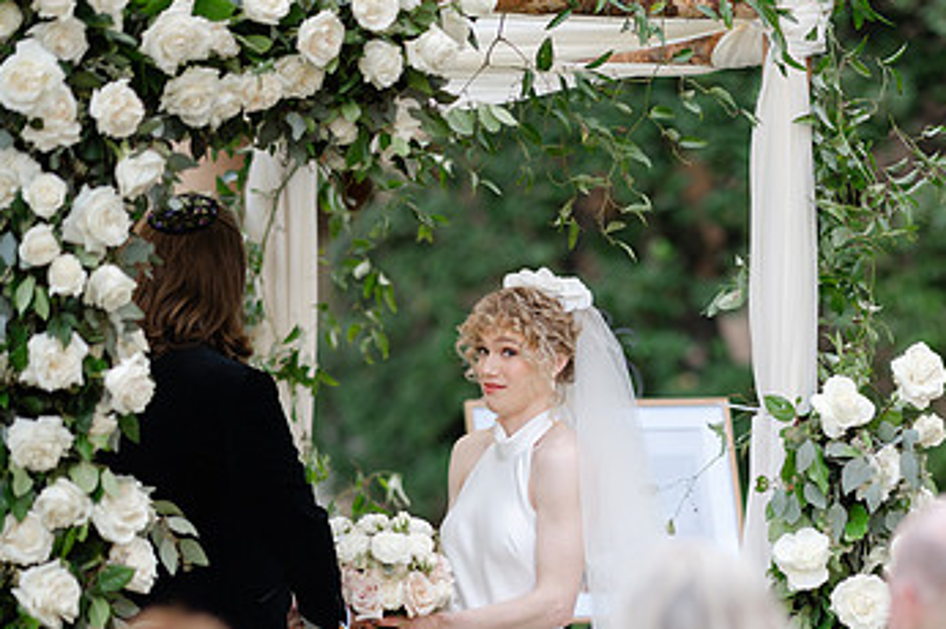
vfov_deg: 7.8
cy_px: 520
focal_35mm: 176
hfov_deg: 11.7
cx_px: 662
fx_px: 4620
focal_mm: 105
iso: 100
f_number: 1.4
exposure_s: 1/400
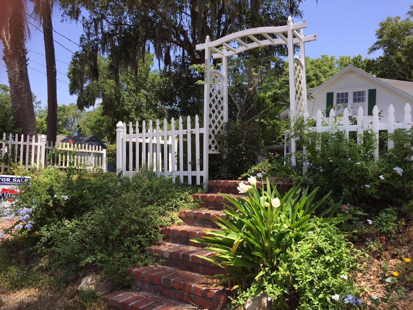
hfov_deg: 61.7
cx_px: 206
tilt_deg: +2.5
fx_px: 346
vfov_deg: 48.2
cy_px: 155
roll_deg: -2.9
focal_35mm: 29
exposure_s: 1/942
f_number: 2.2
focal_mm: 4.15
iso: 32
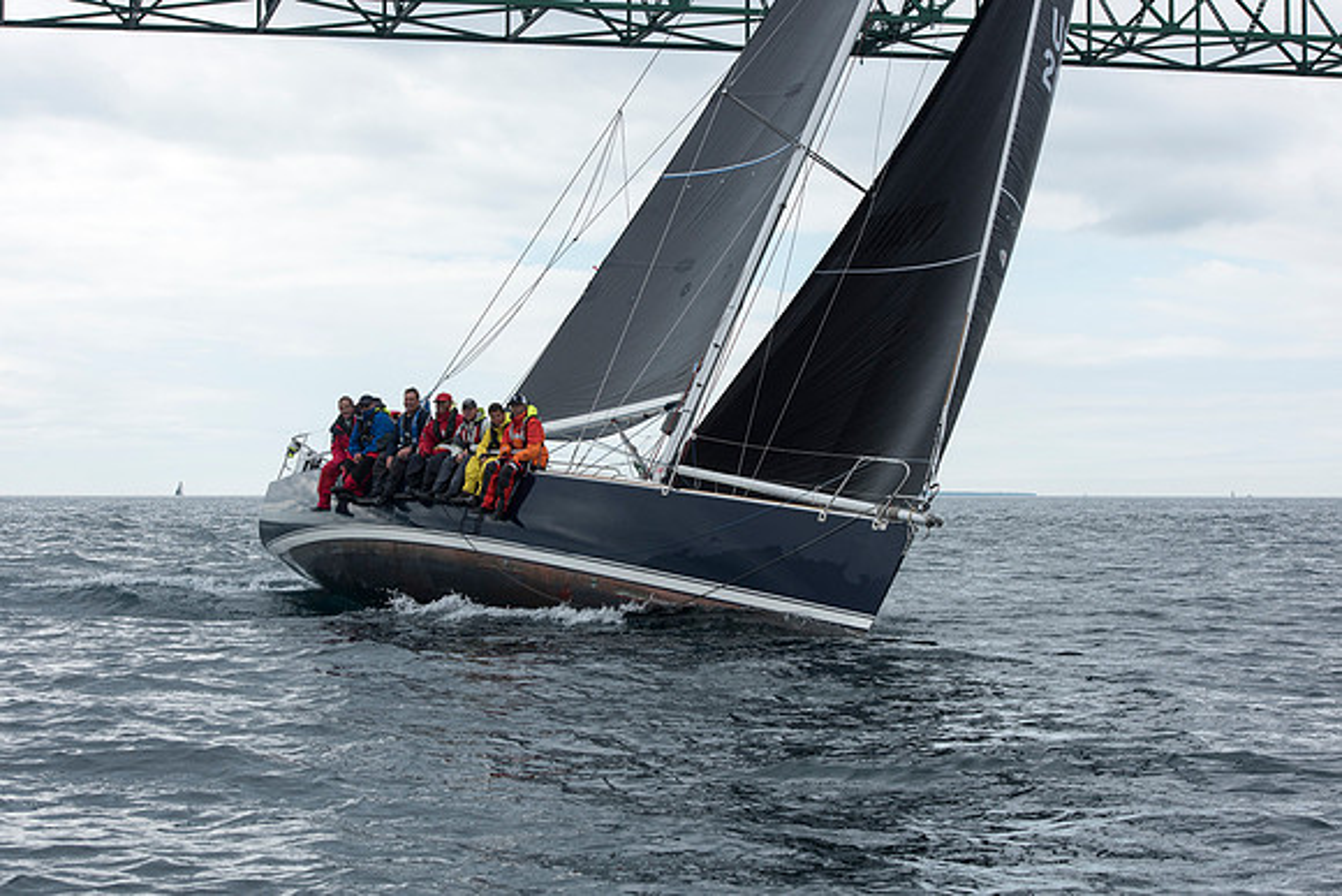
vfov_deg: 18.6
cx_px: 671
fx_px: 2737
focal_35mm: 73
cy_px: 448
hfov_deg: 27.6
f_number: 9
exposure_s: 1/800
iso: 250
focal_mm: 70
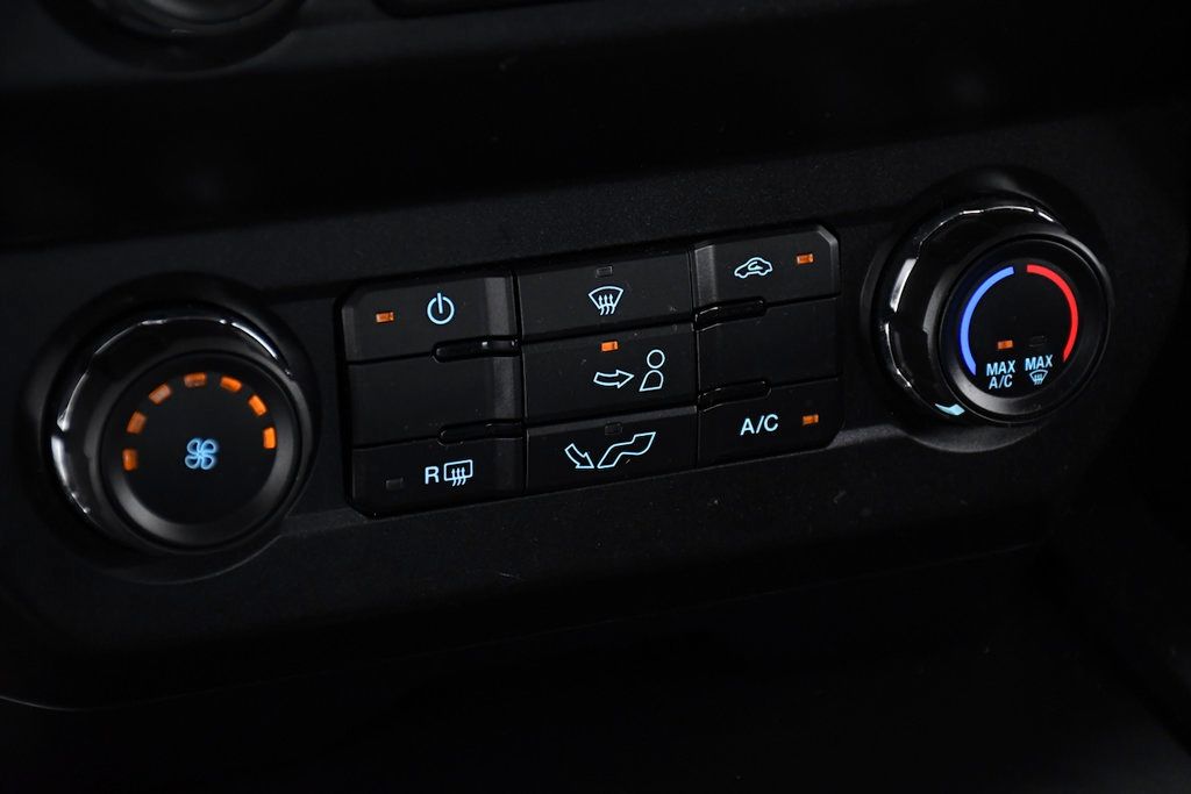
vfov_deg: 11.4
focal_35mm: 120
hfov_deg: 17.1
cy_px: 397
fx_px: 3970
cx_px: 596
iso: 2500
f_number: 5.3
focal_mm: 80
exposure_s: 1/50
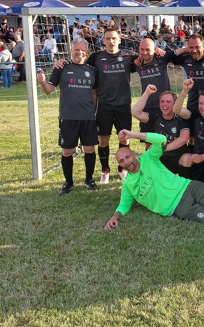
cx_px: 218
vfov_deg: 40.4
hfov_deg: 24.8
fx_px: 436
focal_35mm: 49
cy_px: 100
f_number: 1.8
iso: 25
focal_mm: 5.23
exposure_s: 1/253
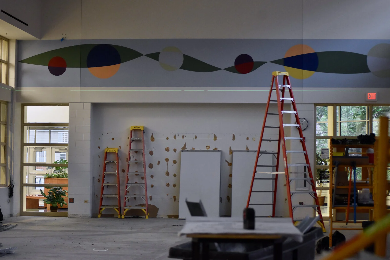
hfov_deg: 24.6
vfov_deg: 16.6
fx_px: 894
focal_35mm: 82
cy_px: 130
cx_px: 195
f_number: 4
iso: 2000
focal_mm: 55
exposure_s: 1/60
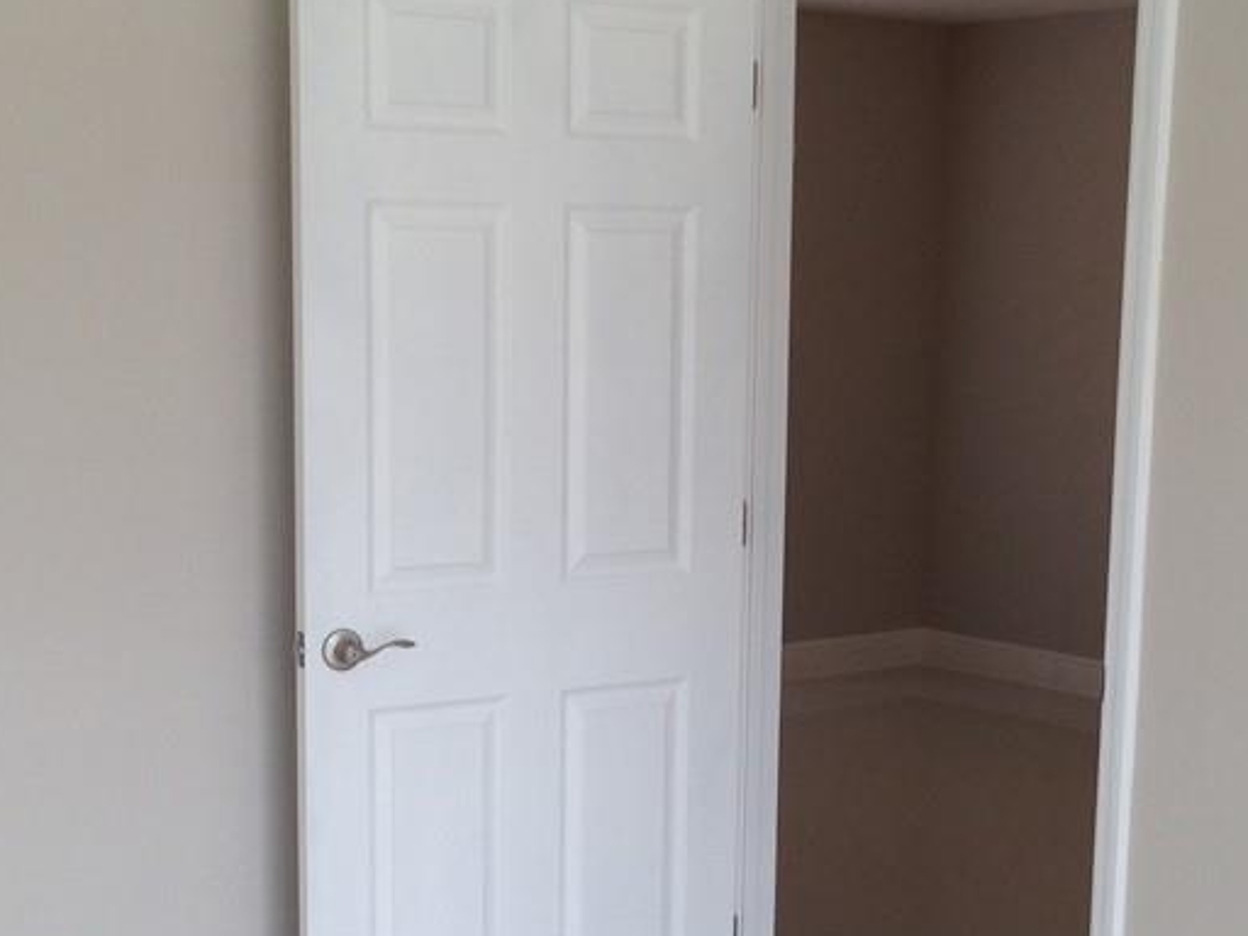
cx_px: 609
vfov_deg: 22.1
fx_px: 2379
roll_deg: -1.9
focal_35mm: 66
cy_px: 651
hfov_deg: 29.4
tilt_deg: -8.4
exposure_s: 1/134
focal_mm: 4.12
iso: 50
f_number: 2.4
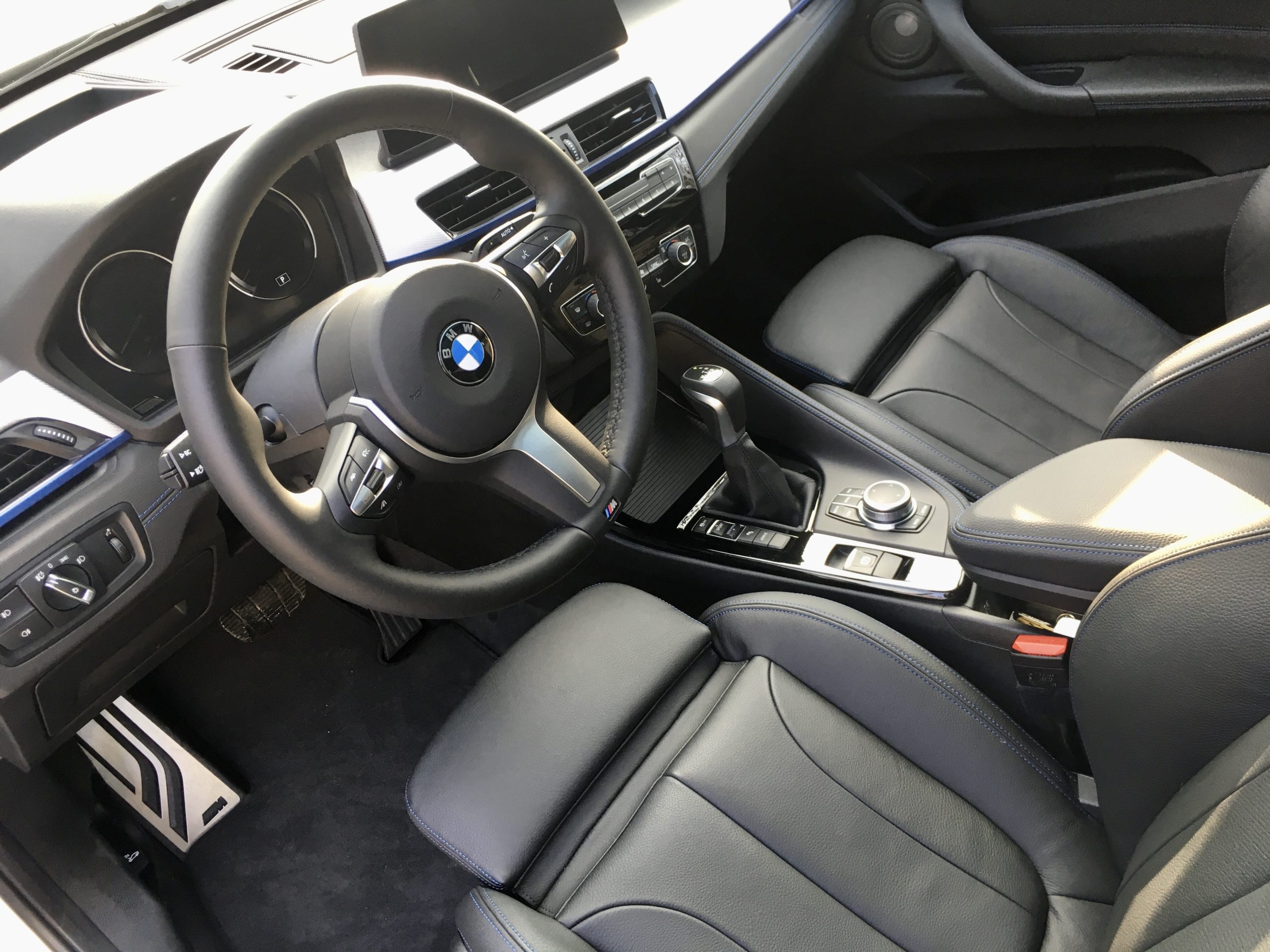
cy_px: 476
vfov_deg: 48.2
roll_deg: +11.5
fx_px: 1064
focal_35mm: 29
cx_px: 635
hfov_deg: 61.7
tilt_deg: -40.1
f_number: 2.2
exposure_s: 1/33
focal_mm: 4.15
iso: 32
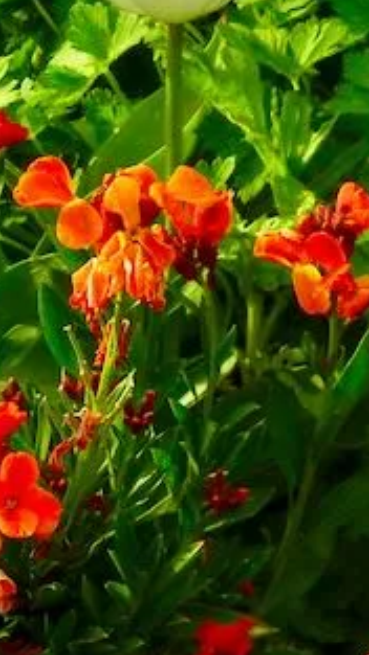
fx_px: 6333
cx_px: 52
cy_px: 190
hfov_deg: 3.3
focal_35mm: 364
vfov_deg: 5.9
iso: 160
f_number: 4.5
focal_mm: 18.3
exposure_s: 1/368
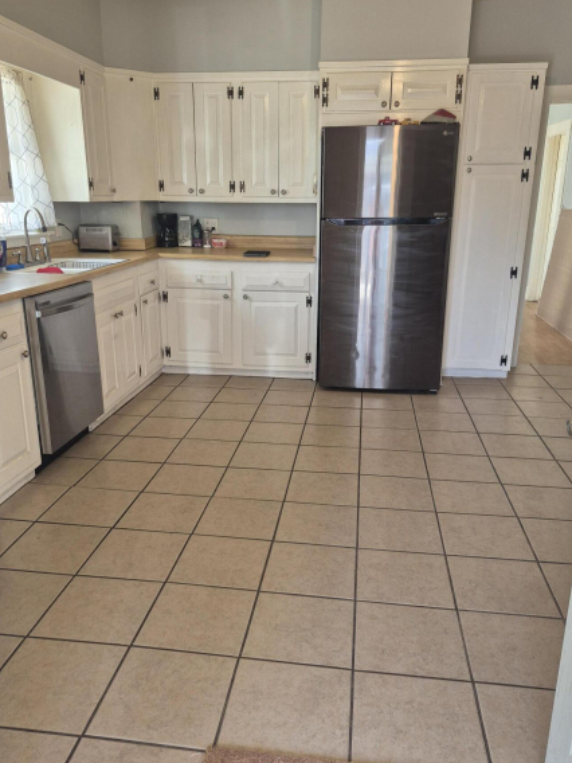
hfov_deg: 51.3
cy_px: 382
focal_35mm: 27
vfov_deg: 65.3
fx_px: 595
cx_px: 274
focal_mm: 5.4
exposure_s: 1/120
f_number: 1.8
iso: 100
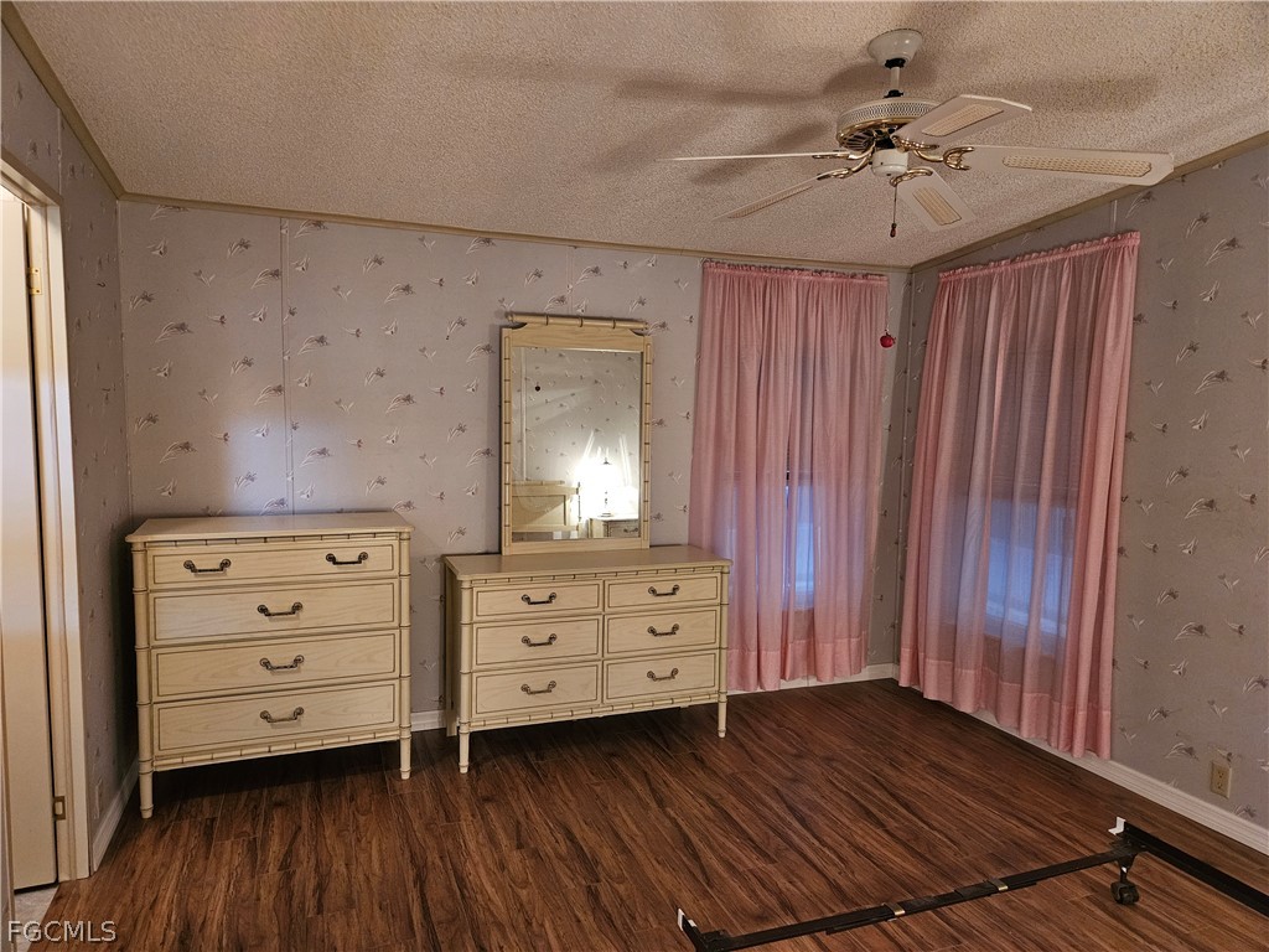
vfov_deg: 58.9
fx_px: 843
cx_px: 634
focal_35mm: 23
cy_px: 476
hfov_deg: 73.9
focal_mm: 5.4
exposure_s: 1/30
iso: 500
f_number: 1.8
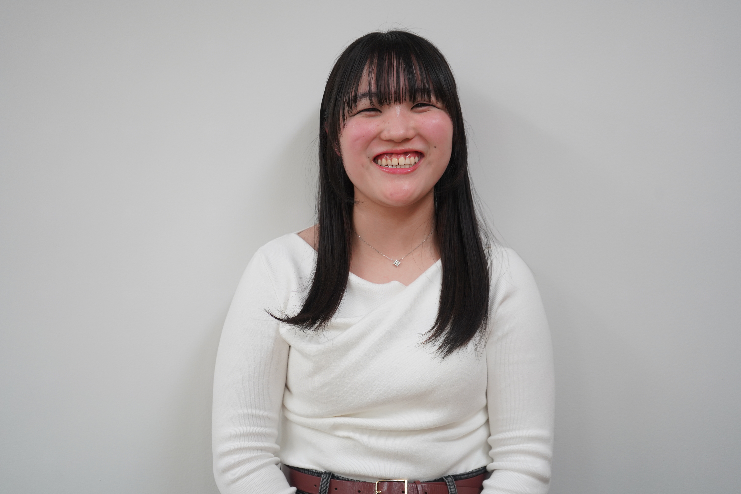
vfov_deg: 31.2
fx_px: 885
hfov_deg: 45.4
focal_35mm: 43
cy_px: 247
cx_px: 370
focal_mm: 43
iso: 640
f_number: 4.5
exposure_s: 1/160
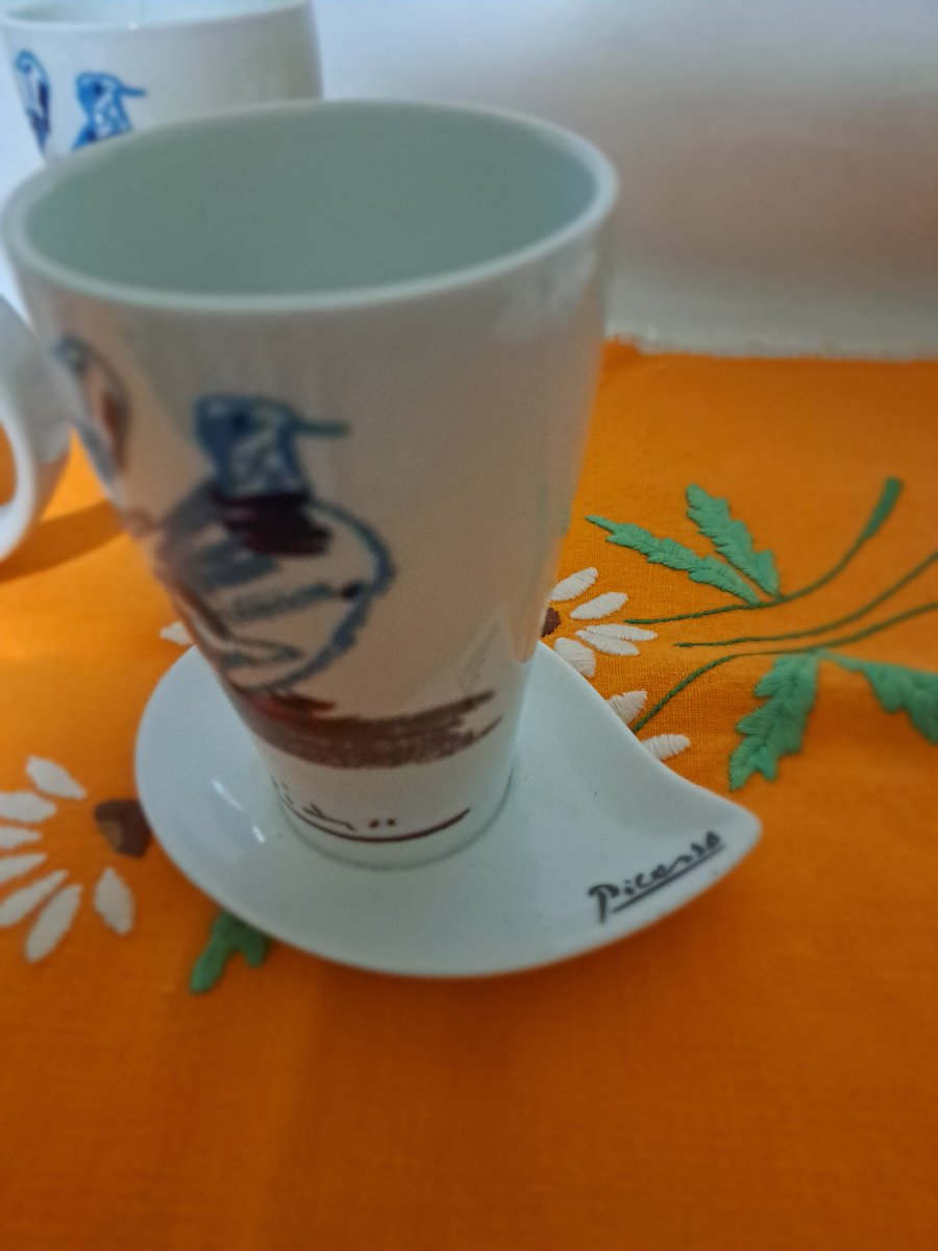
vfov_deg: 71.6
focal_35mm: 24
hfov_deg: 56.8
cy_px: 626
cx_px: 469
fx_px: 867
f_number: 1.8
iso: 640
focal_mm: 5.23
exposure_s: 1/25
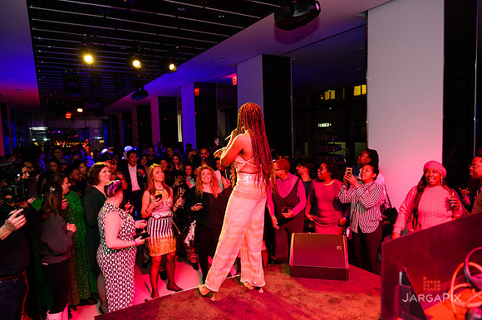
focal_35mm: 24
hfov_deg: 73.8
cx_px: 241
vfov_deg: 53.1
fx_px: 321
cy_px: 160
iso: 1600
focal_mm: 24
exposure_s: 1/200
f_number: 4
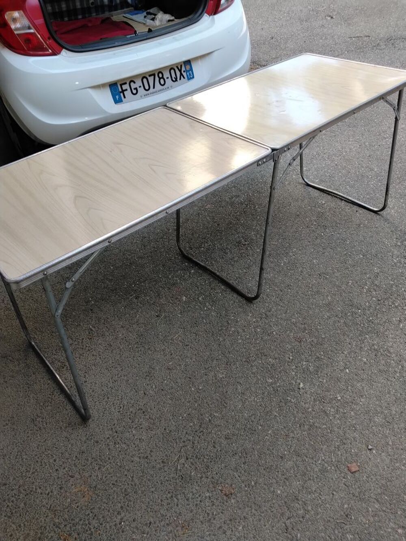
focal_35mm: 27
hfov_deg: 51.4
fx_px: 422
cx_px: 203
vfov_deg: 65.3
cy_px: 270
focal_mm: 4.05
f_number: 1.8
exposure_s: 1/100
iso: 145
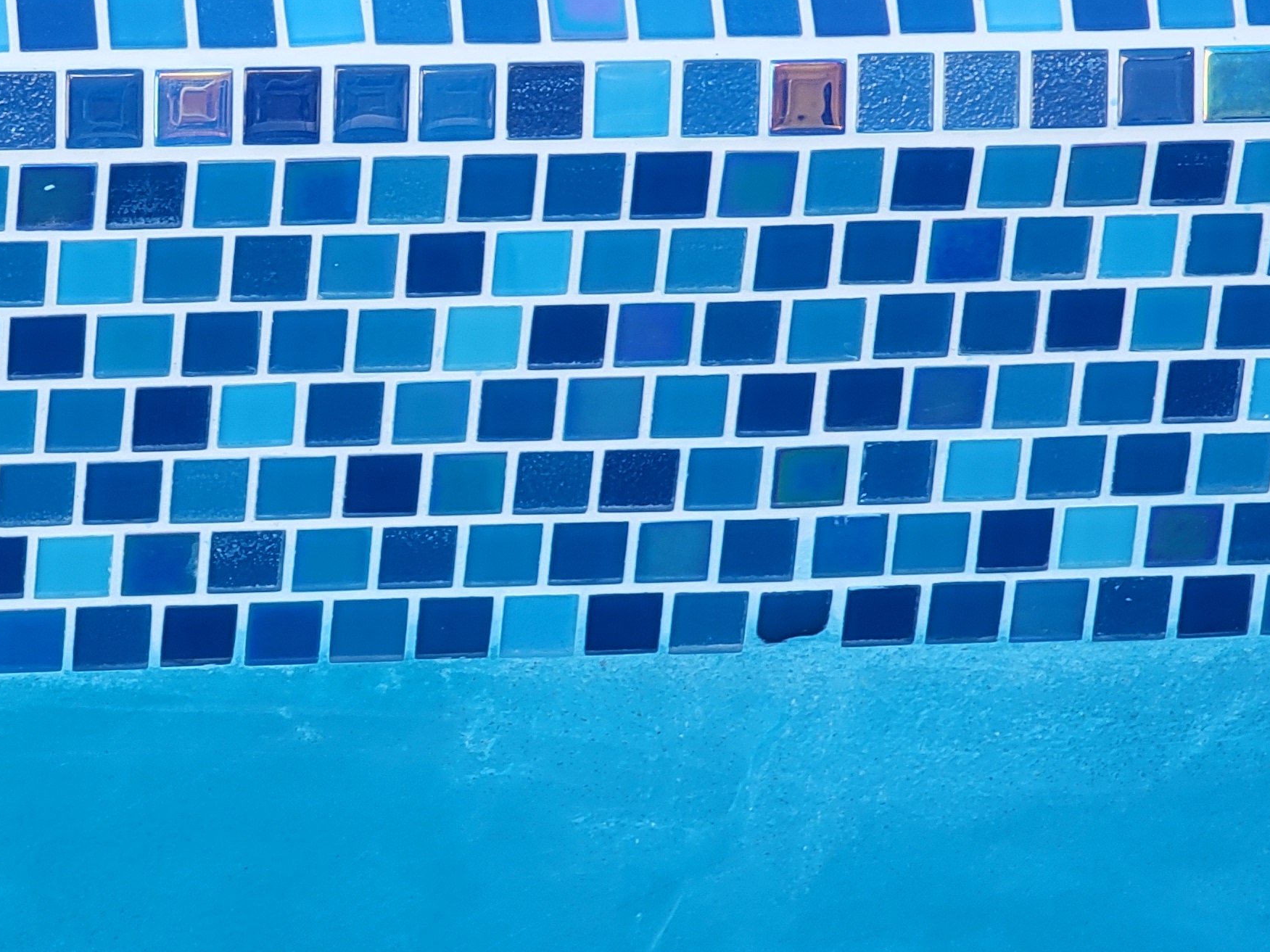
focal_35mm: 281
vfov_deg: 5.3
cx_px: 178
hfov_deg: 7.0
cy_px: 317
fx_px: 10309
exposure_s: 1/60
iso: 25
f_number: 3
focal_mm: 14.2
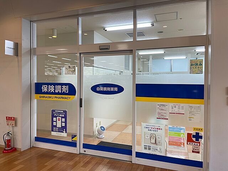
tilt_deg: -0.7
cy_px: 86
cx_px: 114
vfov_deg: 53.1
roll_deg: -0.1
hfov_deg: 67.3
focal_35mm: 26
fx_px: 171
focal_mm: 4.2
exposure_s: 1/120
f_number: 1.6
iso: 50
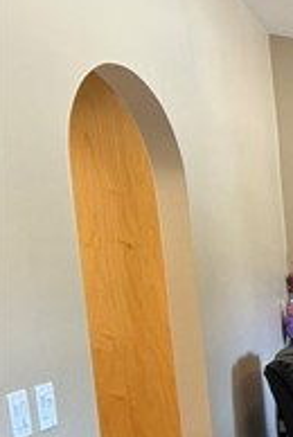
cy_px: 421
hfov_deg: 12.1
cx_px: 717
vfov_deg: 22.1
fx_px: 1083
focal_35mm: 89
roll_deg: +1.4
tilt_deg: -7.3
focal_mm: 5.7
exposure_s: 1/60
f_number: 1.5
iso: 125
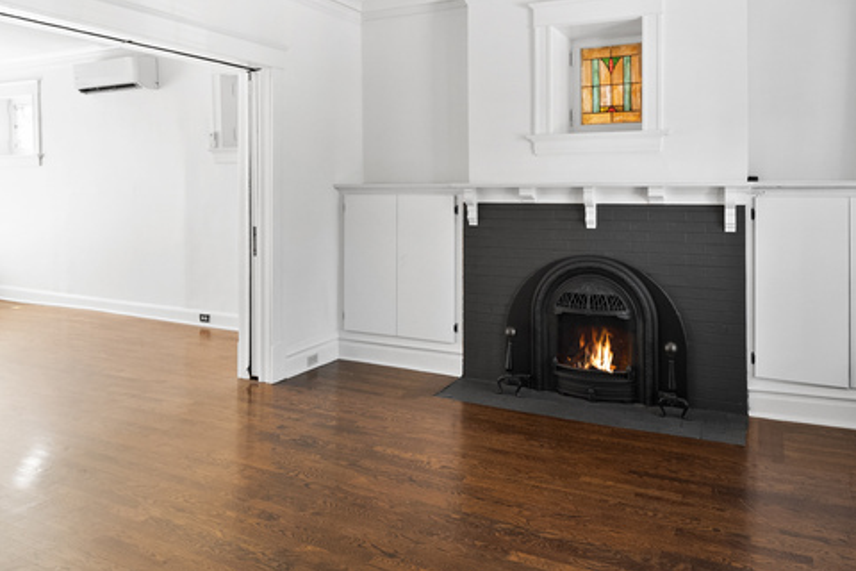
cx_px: 453
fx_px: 594
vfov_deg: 50.5
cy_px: 198
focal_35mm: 25
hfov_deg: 71.4
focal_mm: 8
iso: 400
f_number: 6.3
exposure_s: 1/5
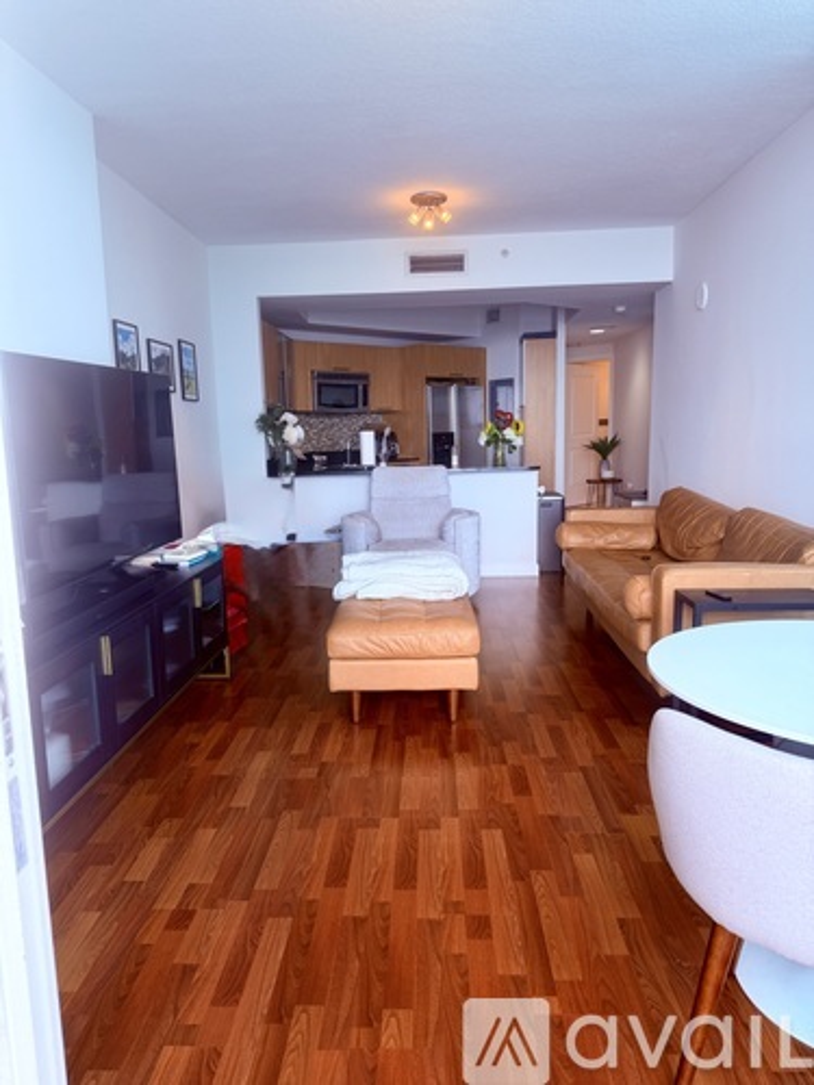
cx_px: 407
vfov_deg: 71.6
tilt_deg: -8.7
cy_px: 542
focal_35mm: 24
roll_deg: +1.6
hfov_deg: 56.8
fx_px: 752
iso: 64
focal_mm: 6.76
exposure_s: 1/121
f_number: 1.78
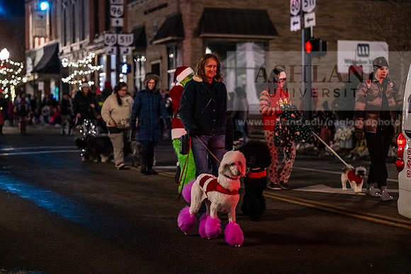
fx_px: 982
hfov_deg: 23.6
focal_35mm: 86
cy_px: 137
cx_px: 206
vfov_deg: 15.9
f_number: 2.8
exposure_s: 1/200
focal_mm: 86
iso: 5000
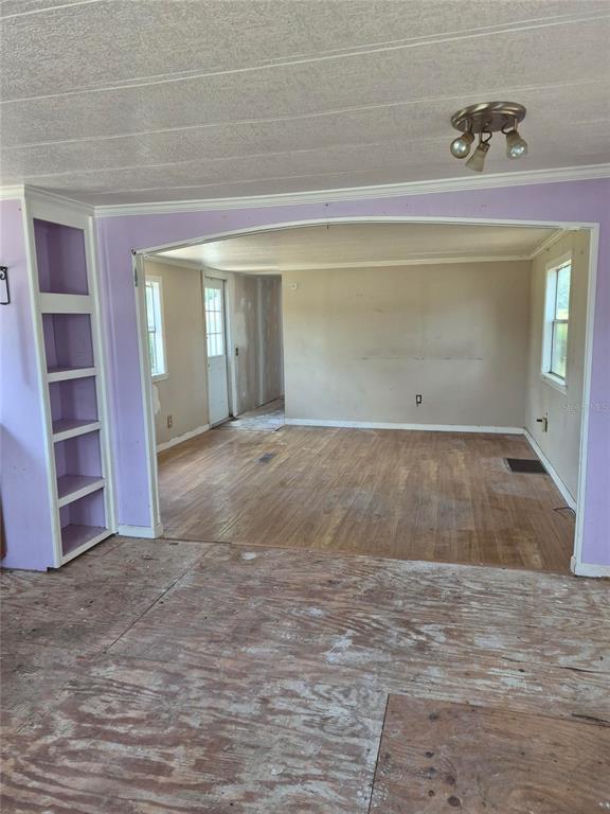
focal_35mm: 23
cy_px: 407
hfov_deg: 58.9
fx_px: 540
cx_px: 305
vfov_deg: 73.9
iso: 125
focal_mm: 5.4
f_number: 1.8
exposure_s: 1/180
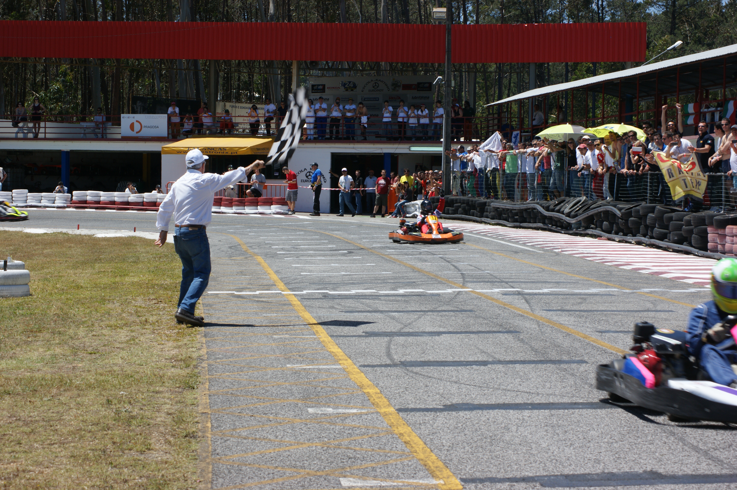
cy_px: 245
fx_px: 1841
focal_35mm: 90
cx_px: 368
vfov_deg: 15.2
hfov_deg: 22.6
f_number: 11
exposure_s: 1/160
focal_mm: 60
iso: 100
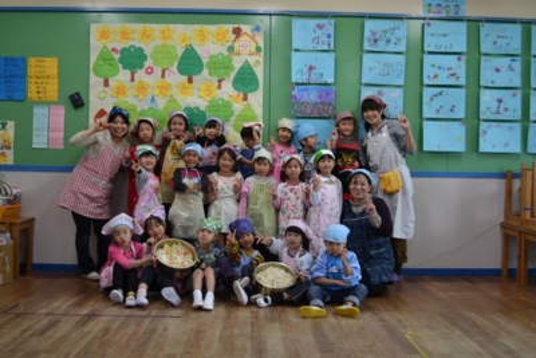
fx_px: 536
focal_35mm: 36
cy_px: 179
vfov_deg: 36.9
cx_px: 268
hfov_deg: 53.1
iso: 400
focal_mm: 24
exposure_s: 1/60
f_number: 4
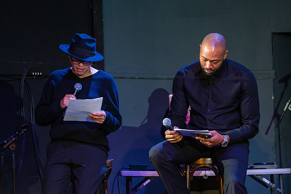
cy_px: 112
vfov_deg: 6.7
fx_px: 1650
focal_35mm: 204
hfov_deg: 10.1
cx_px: 143
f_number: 4
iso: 2000
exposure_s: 1/250
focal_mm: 177
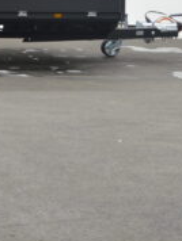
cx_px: -175
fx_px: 781
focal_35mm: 112
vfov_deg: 17.3
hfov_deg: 11.9
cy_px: 12
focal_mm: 23
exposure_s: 1/2.5
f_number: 7.1
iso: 100
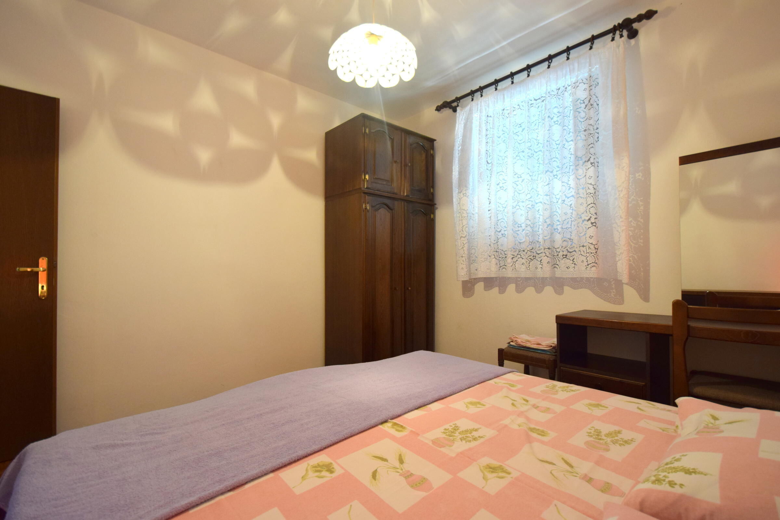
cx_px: 390
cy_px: 260
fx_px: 325
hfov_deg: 100.4
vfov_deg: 77.3
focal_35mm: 15
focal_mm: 10
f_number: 4
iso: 640
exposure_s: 1/60
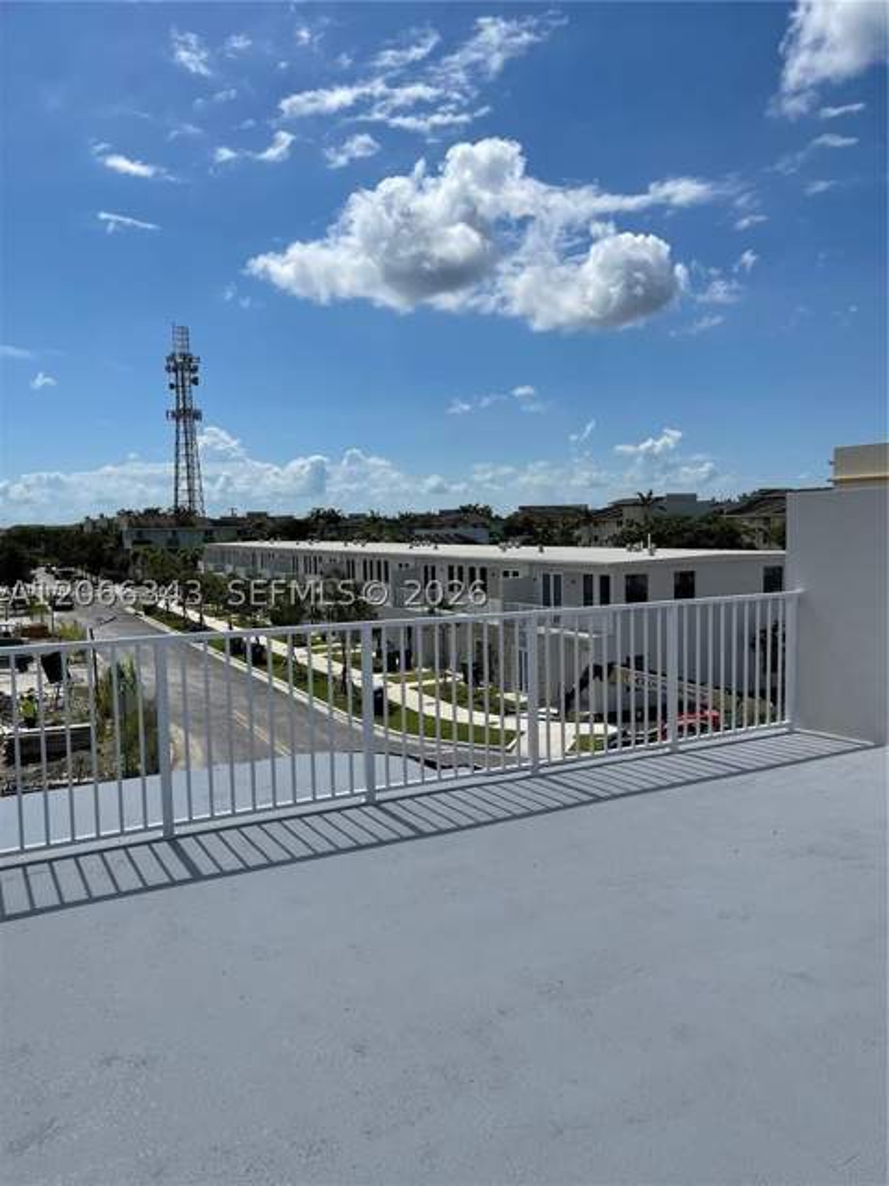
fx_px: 890
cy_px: 593
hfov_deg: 53.1
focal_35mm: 26
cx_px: 444
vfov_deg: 67.3
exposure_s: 1/10989
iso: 32
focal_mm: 5.1
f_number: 1.6
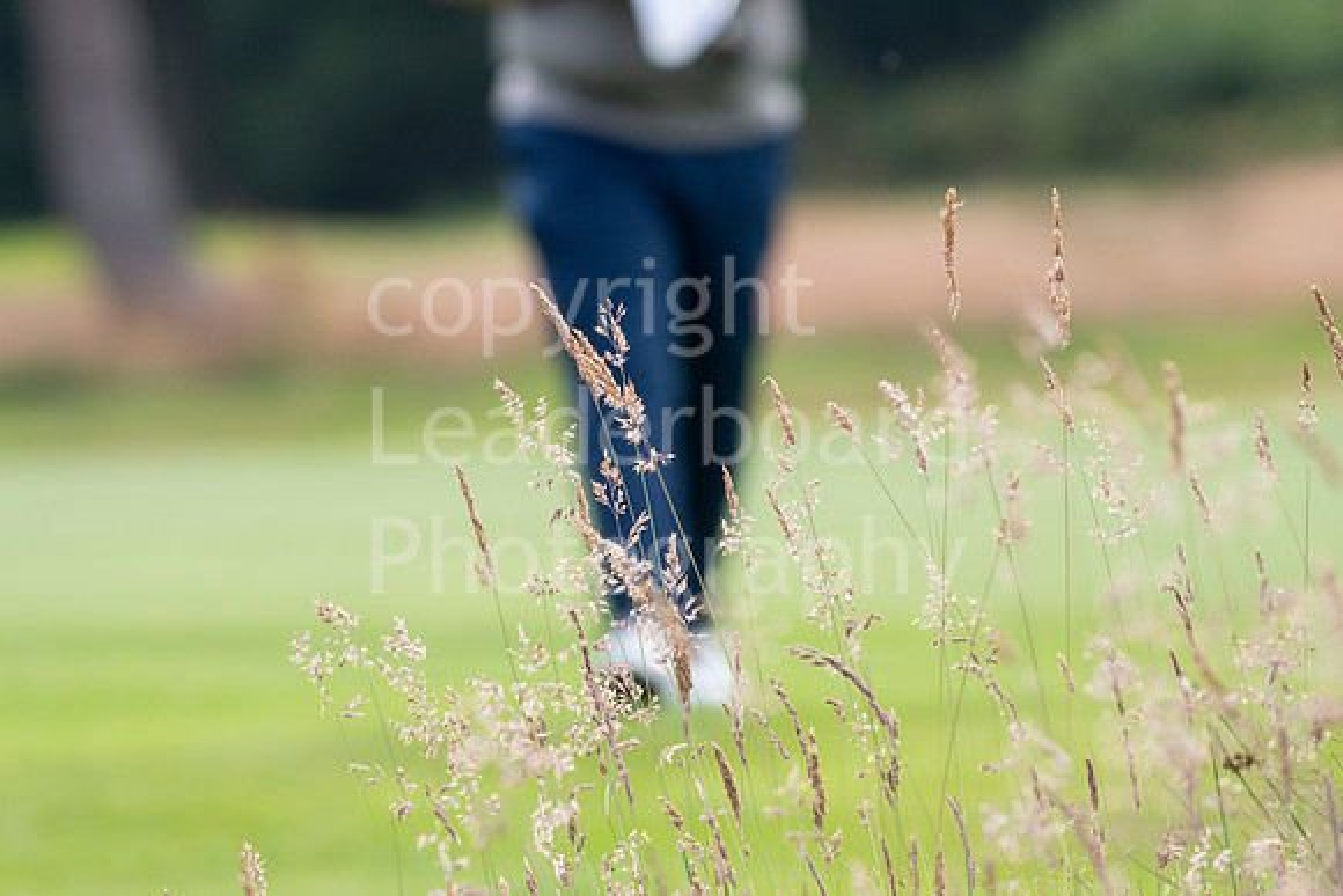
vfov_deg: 3.7
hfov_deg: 5.5
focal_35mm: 375
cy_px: 448
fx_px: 13992
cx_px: 672
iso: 800
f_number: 5.6
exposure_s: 1/2000
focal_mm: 250
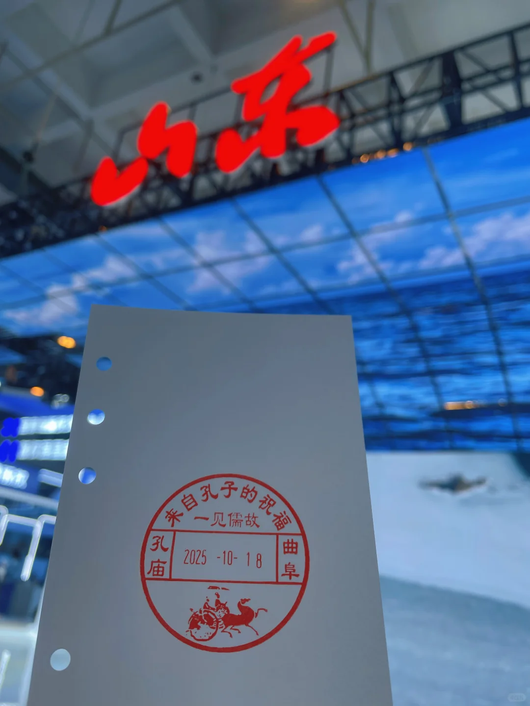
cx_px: 265
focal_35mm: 26
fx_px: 531
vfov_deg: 67.3
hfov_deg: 53.1
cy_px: 353
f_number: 1.6
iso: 32
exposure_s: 1/112
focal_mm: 4.2
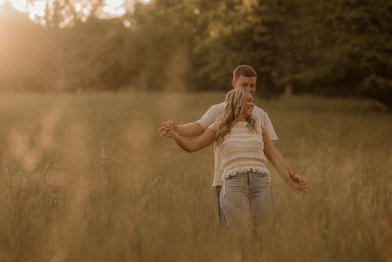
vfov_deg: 16.1
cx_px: 196
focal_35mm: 85
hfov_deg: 23.9
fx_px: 926
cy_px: 131
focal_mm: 85
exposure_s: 1/1250
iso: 250
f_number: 2
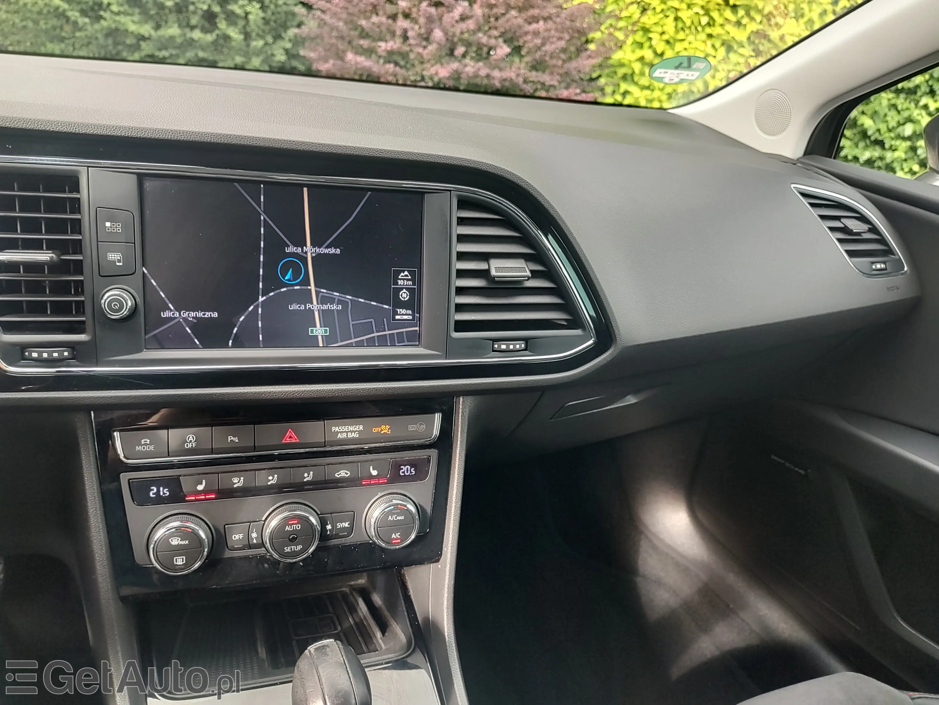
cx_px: 470
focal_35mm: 23
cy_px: 352
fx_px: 624
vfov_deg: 58.9
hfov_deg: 73.9
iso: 139
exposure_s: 1/100
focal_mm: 5.56
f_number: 1.8
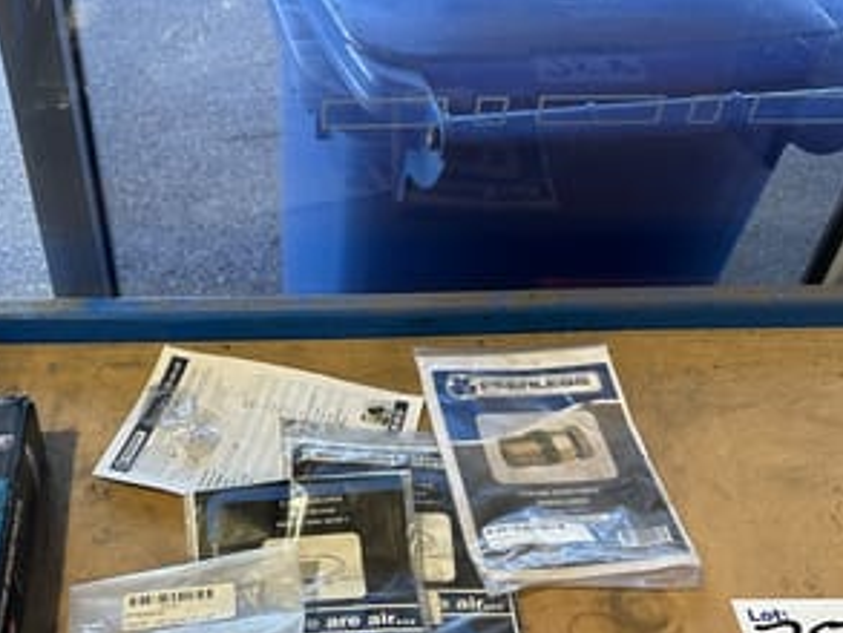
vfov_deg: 34.3
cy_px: 488
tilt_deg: -50.5
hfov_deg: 45.1
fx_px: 999
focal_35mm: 41
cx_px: 282
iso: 200
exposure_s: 1/100
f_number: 1.78
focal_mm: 6.86
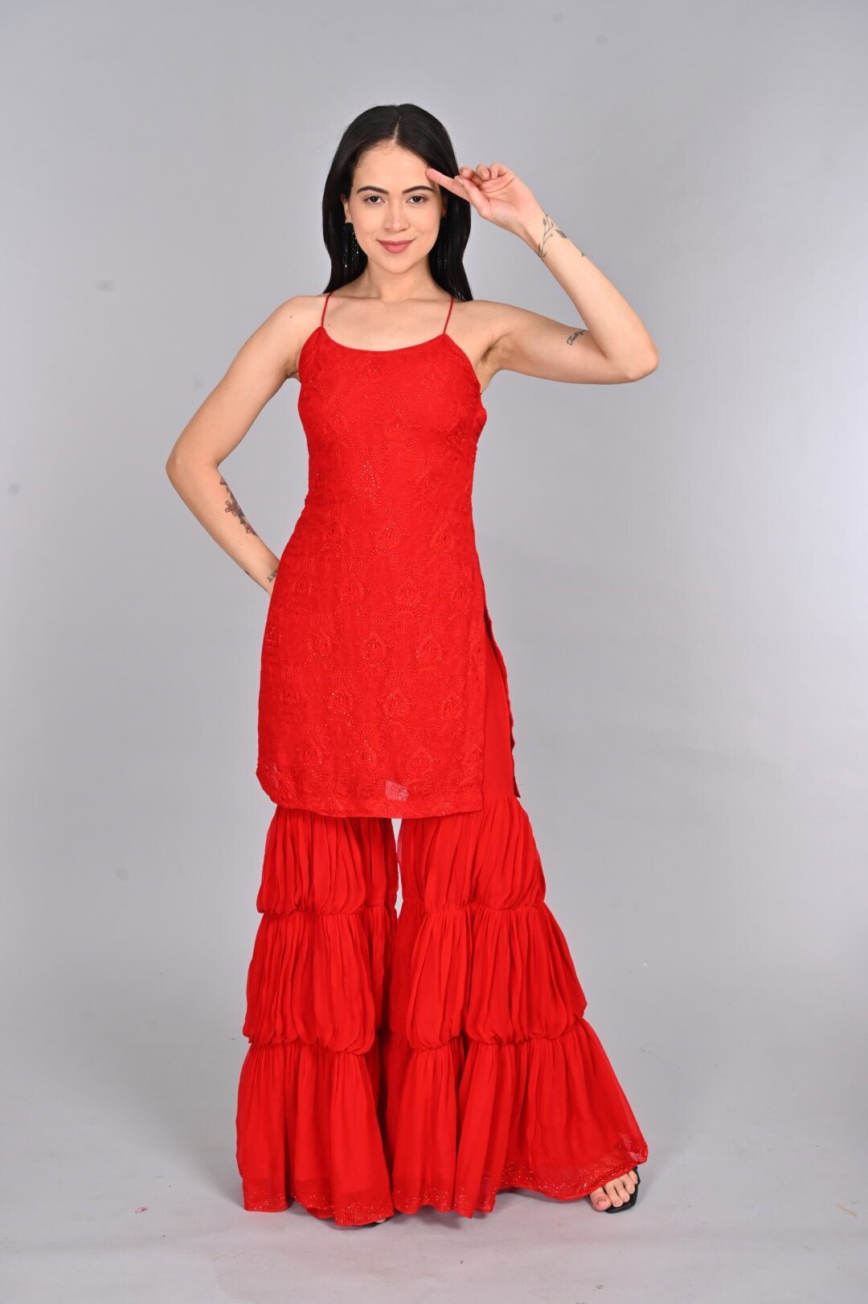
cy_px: 652
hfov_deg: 27.0
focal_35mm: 50
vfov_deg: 39.6
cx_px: 434
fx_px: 1811
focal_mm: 50
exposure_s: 1/160
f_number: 8
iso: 320
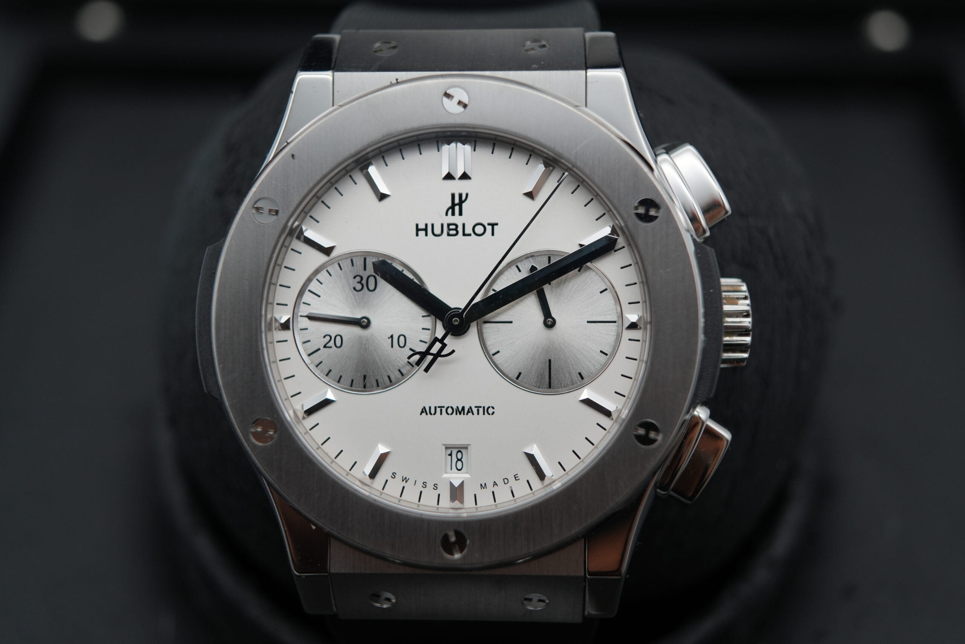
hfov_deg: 54.4
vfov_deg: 37.9
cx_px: 482
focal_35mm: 35
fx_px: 938
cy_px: 322
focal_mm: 35
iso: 400
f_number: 5
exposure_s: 1/250
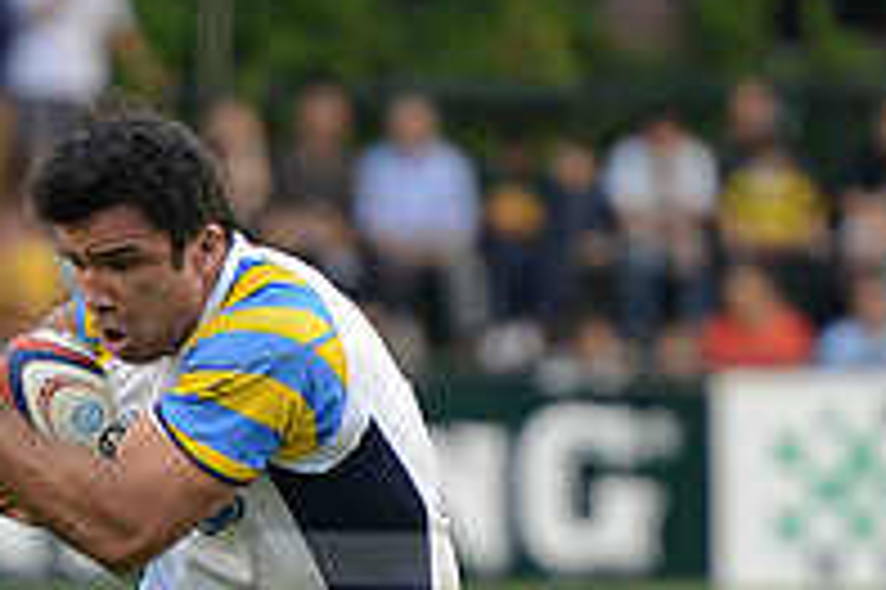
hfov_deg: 2.5
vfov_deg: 1.7
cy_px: 669
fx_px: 20287
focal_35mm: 825
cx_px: 63
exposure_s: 1/500
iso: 2000
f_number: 4
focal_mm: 280
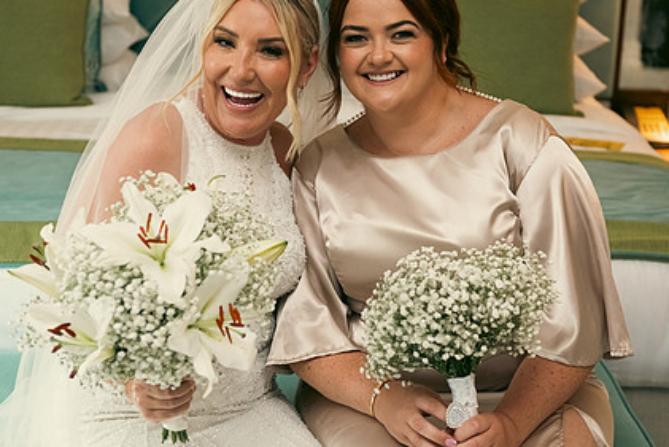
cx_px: 354
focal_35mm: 69
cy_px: 187
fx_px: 1283
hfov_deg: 29.2
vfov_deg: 19.7
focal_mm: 48
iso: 800
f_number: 3.5
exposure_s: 1/160
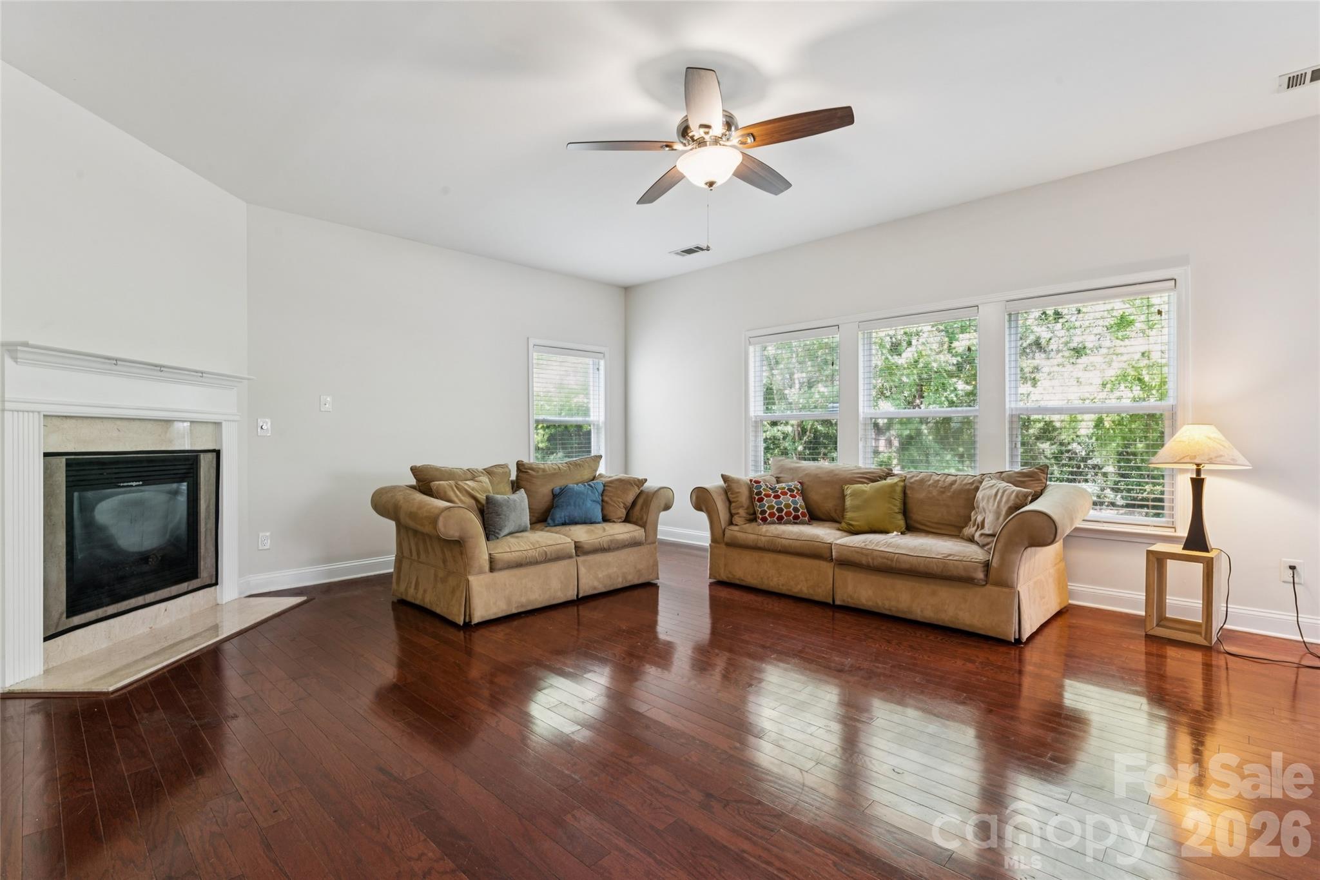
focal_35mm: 17
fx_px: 609
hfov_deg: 94.6
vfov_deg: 71.7
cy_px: 440
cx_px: 660
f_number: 13
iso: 200
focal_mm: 16.6
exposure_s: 1.3
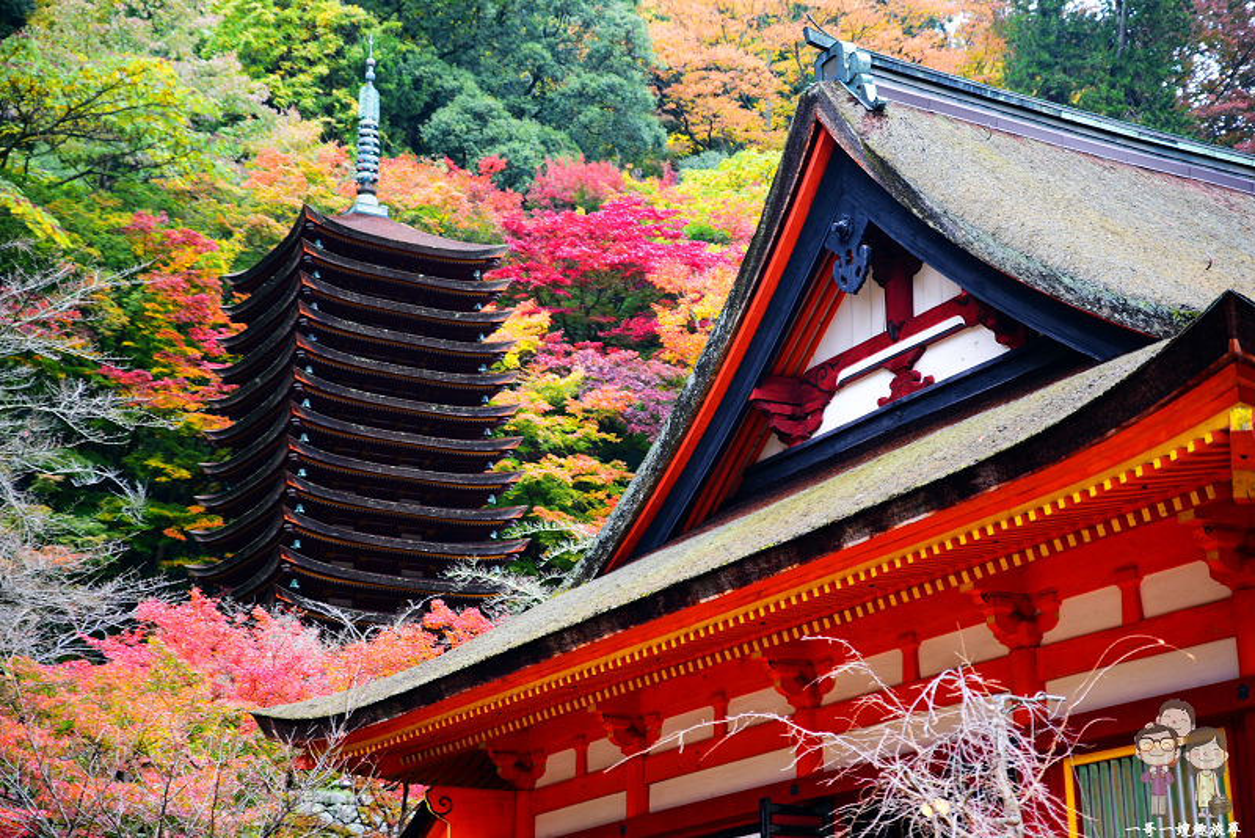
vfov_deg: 19.5
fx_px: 2441
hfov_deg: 28.8
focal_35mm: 70
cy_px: 419
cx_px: 628
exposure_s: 1/50
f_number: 2.8
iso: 400
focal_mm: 70
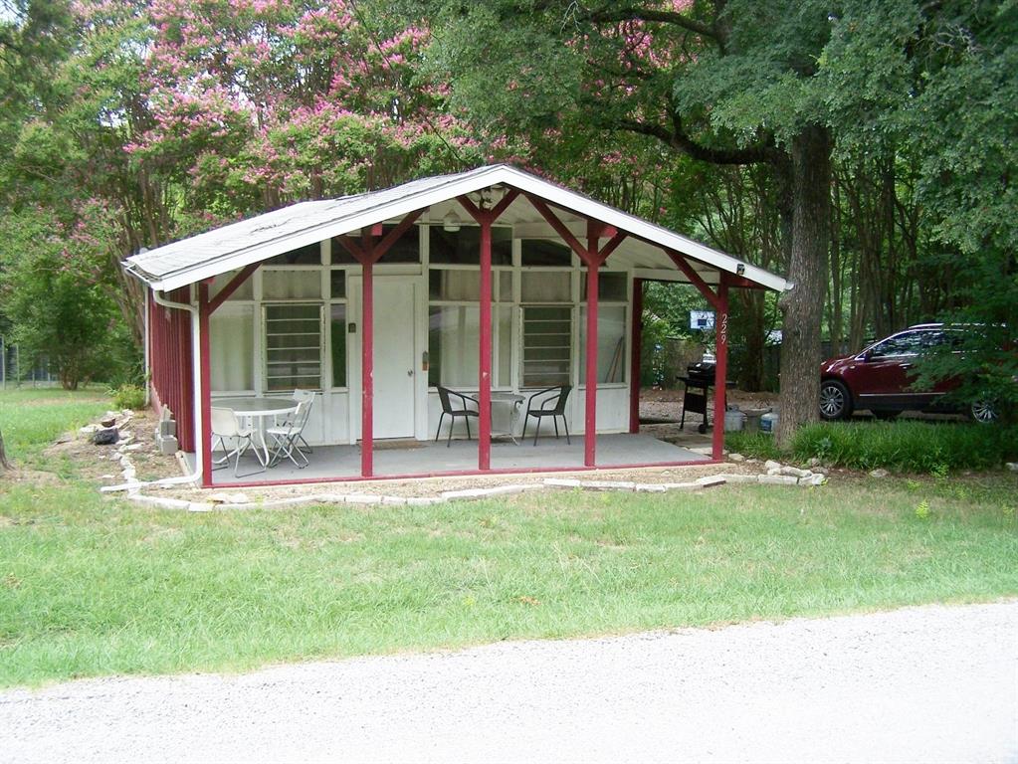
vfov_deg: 37.7
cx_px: 509
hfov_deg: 49.0
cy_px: 382
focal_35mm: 38
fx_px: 1118
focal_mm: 6.3
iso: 80
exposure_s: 1/250
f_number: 2.8
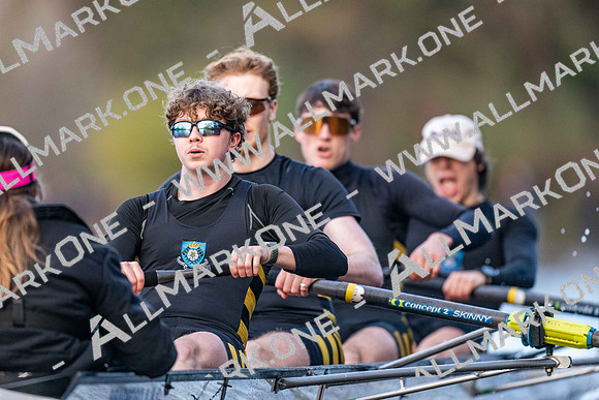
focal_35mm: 600
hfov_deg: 3.4
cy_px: 200
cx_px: 300
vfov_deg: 2.3
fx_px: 9985
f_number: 4
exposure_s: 1/2500
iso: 4000
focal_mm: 600
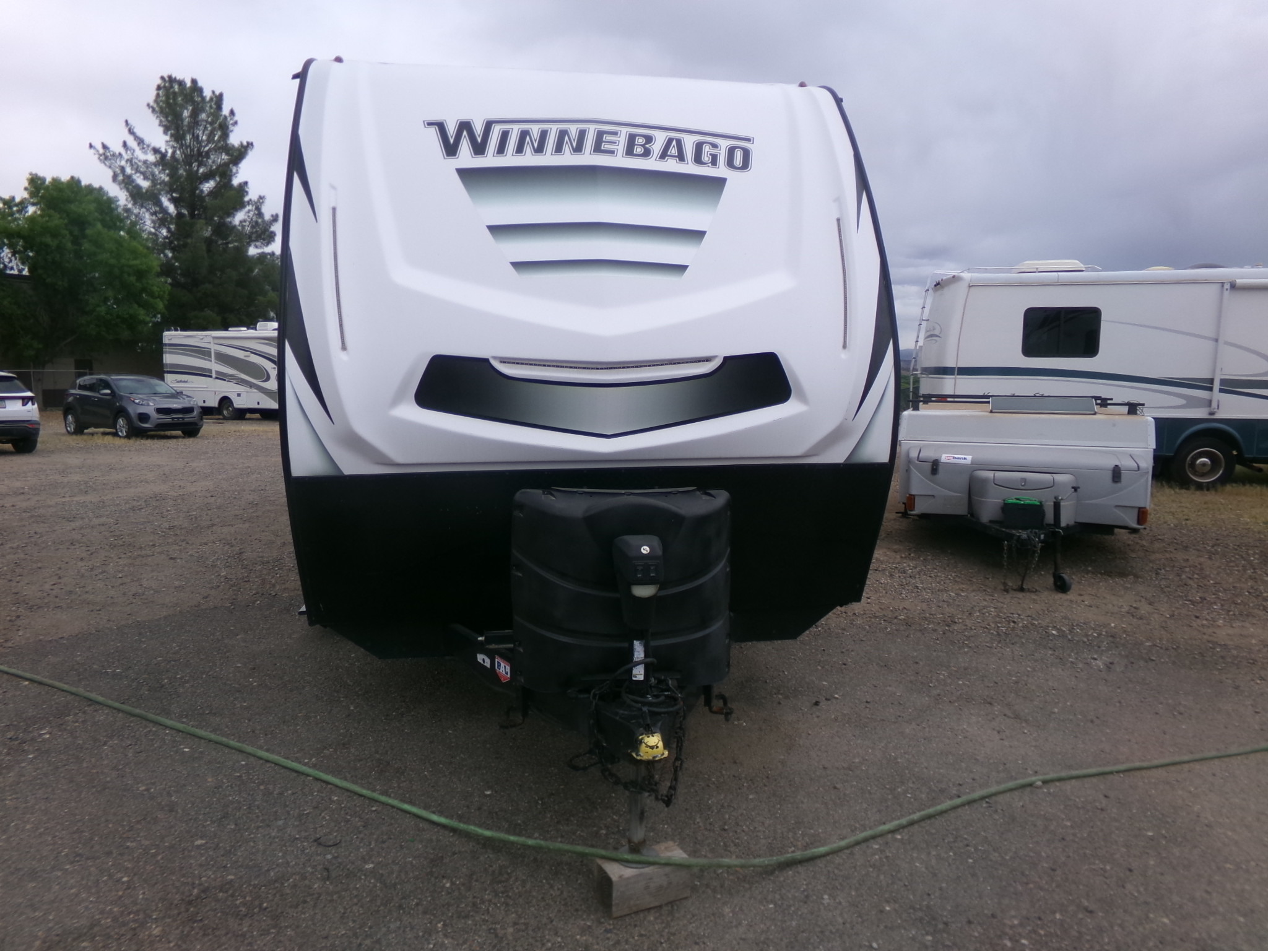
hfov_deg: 71.6
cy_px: 476
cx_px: 634
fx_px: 879
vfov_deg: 56.8
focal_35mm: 24
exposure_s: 1/400
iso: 100
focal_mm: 4.3
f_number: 3.7
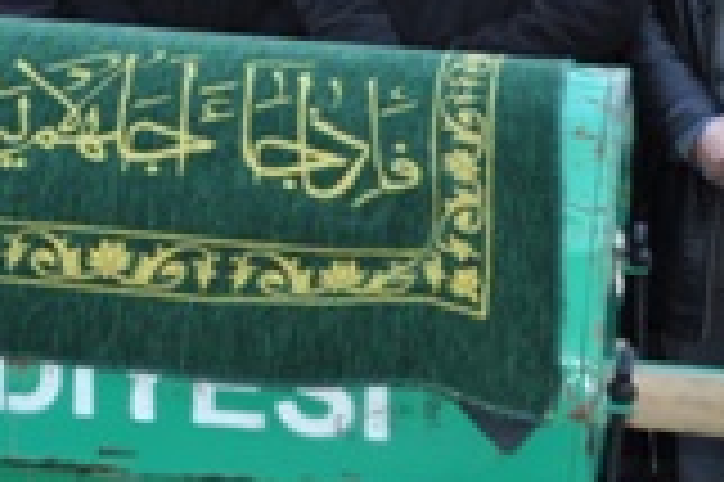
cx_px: 216
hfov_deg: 22.0
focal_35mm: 92
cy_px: -90
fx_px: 1848
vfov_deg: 14.4
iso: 200
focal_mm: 22
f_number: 5.6
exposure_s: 1/200
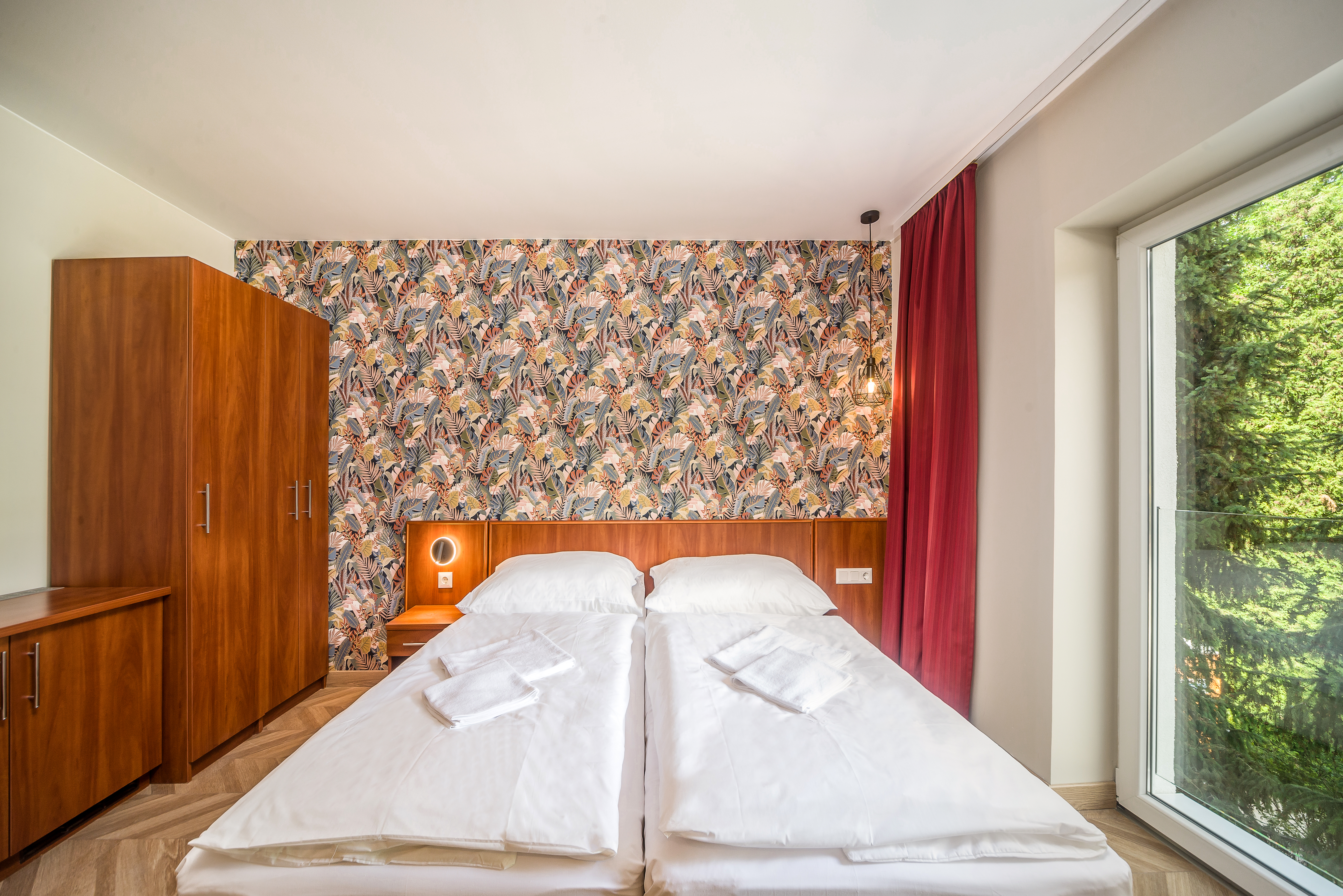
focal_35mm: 12
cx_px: 672
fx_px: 448
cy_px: 448
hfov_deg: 112.6
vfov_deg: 90.0
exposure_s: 1/25
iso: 400
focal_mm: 12
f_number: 11
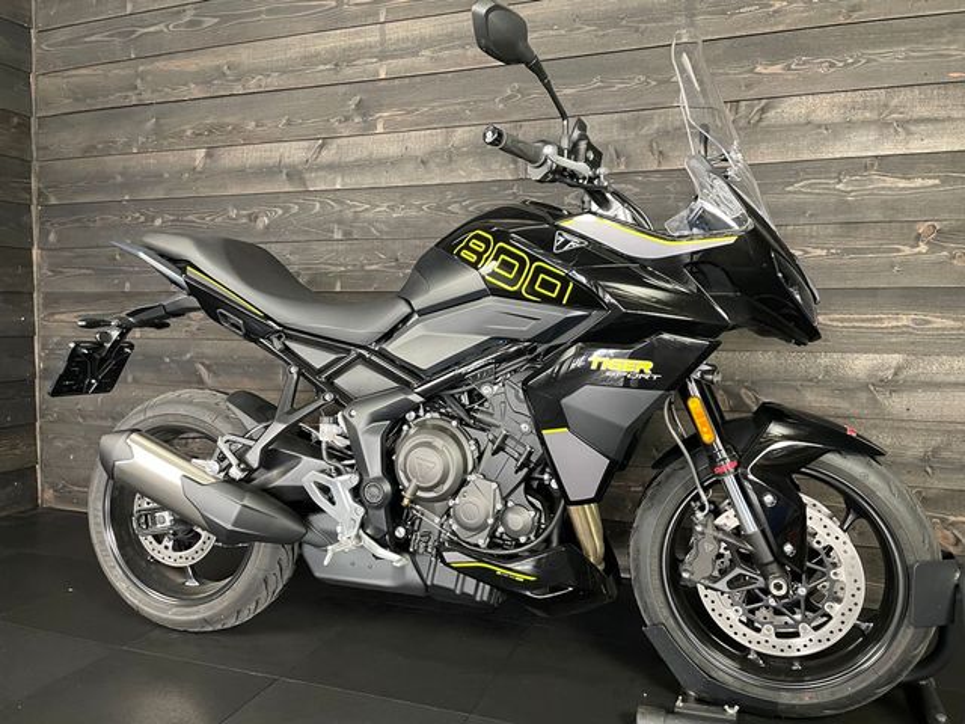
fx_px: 725
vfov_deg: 53.1
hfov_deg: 67.3
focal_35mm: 26
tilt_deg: -3.2
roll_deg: +0.1
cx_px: 482
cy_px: 362
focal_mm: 4.2
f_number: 1.6
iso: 250
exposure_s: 1/50
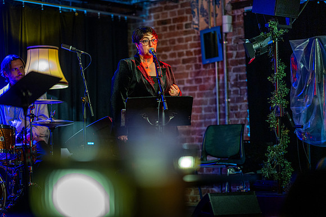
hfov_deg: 23.9
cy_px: 108
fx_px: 770
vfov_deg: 16.1
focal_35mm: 85
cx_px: 163
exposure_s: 1/200
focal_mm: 85
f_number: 1.4
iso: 2000
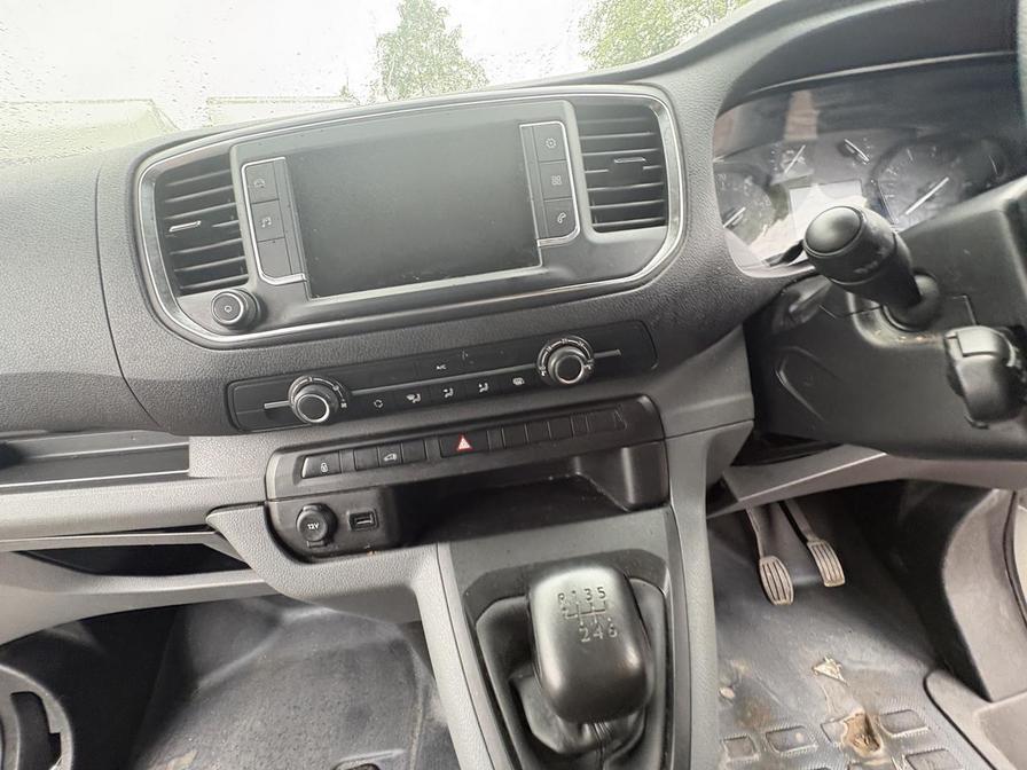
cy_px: 385
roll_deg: -2.2
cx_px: 514
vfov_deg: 85.7
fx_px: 415
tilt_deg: -24.7
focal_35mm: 14
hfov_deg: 102.1
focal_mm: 2.22
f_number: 2.2
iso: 400
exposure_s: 1/60
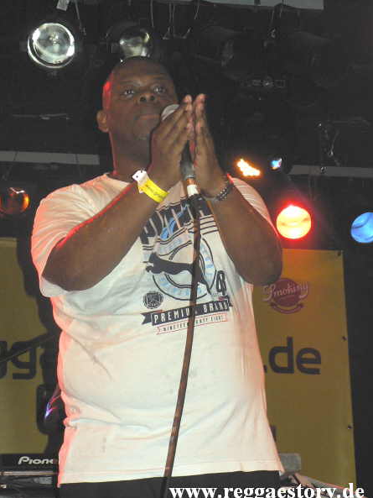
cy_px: 251
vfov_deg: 22.8
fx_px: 1235
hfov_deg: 17.2
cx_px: 188
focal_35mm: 86
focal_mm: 14.5
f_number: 3.2
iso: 300
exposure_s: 1/60
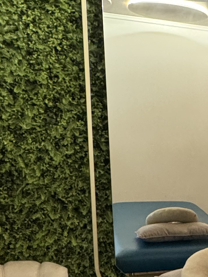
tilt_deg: -10.7
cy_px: 232
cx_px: 309
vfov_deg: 31.6
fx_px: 473
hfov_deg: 21.1
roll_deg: -2.3
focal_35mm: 59
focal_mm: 2.22
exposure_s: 1/60
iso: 640
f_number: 2.2
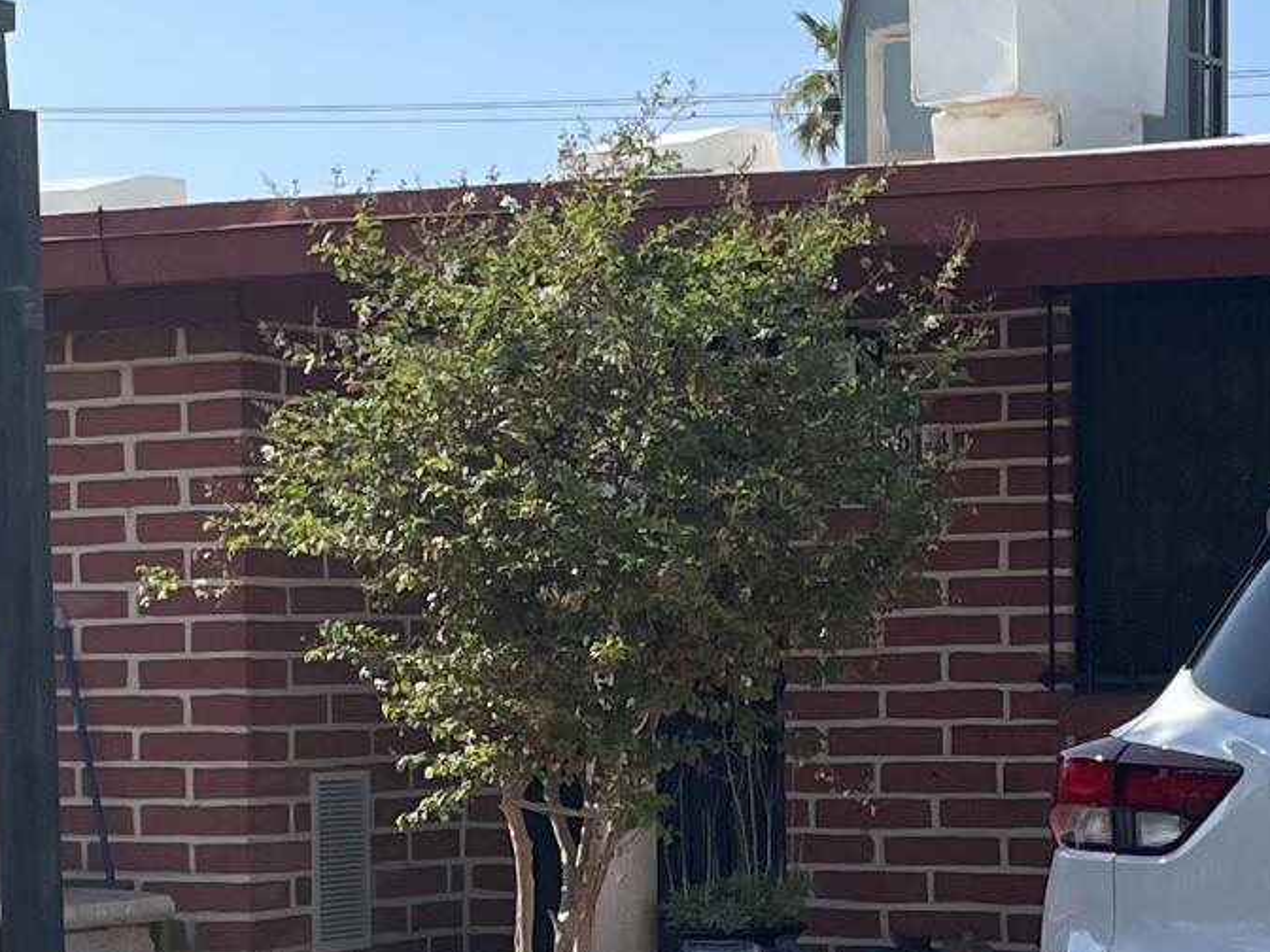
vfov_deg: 12.7
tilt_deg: -2.5
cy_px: 778
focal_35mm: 116
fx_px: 4256
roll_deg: -0.1
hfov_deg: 16.9
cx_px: 822
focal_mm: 5.1
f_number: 1.6
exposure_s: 1/3257
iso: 32
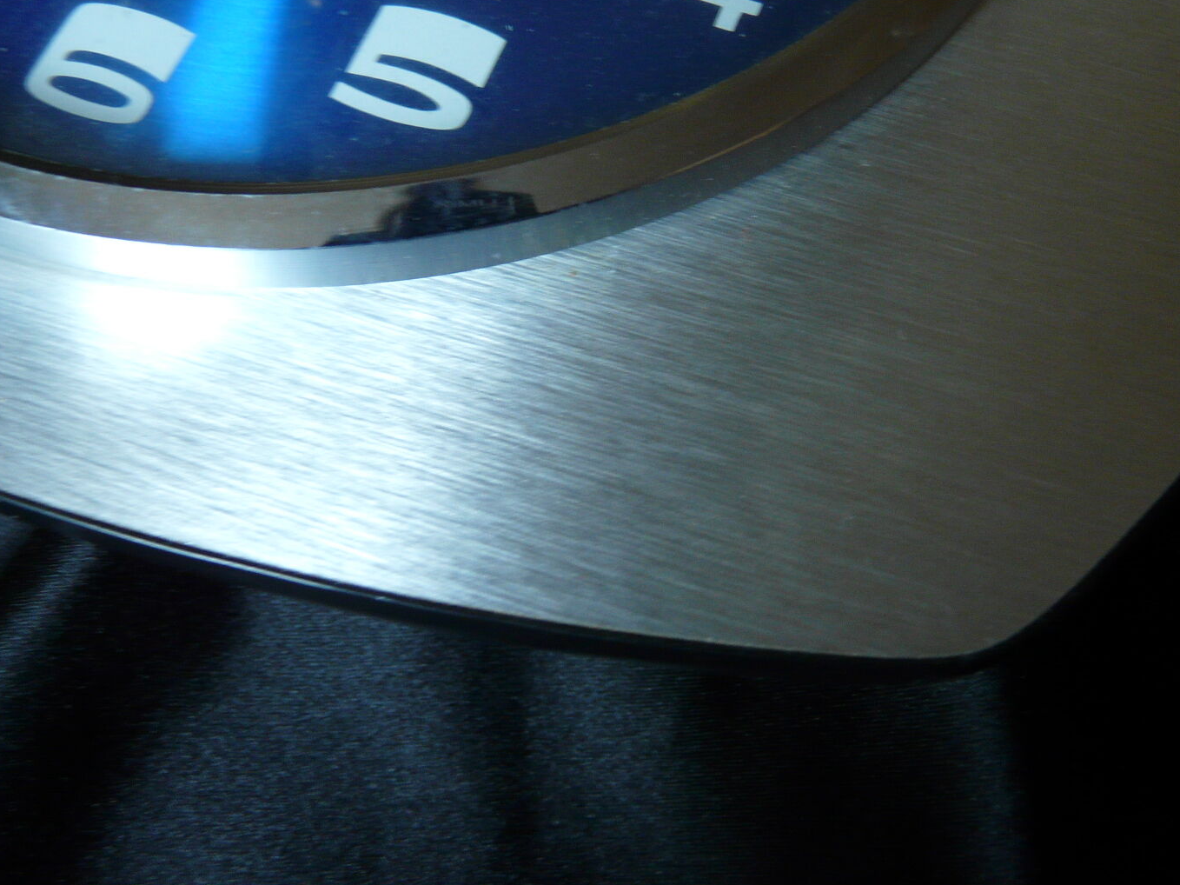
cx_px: 561
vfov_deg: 42.9
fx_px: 1125
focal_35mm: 33
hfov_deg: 55.3
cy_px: 404
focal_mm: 4.6
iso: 200
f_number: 2.8
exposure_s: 1/10
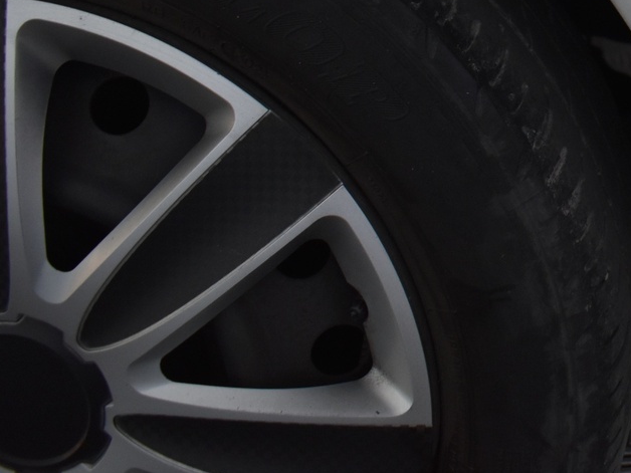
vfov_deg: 21.0
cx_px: 758
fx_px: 1221
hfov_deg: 25.9
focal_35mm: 67
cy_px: -33
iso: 800
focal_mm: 18
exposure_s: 1/60
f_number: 4
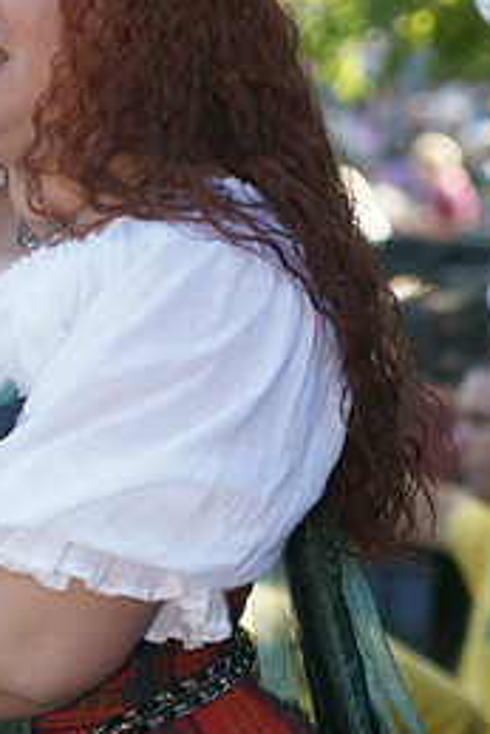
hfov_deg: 5.4
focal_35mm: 252
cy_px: 388
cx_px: 35
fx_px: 5140
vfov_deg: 8.2
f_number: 2.8
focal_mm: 75
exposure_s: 1/1000
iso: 400
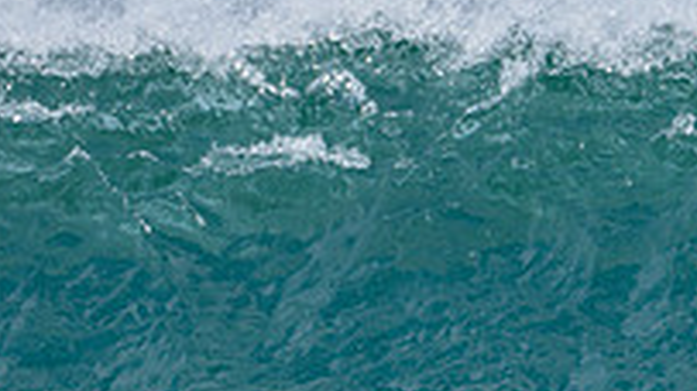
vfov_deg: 0.7
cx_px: 709
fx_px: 33900
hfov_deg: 1.2
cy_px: 267
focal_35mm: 1835
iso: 450
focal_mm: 500
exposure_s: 1/2000
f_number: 5.6
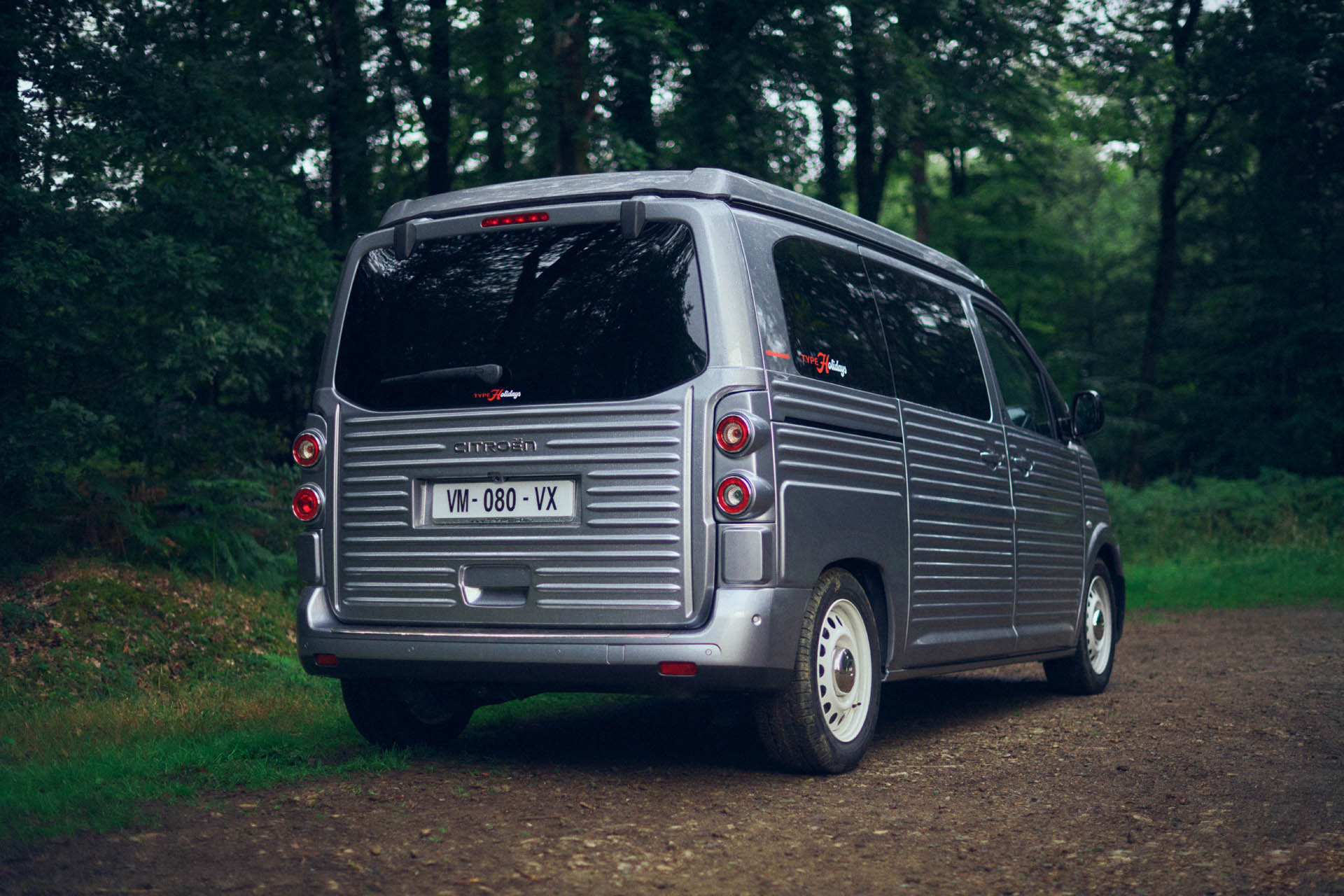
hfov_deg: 39.6
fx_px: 1867
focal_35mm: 50
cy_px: 448
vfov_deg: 27.0
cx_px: 672
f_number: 1.4
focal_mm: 50
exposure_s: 1/200
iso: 800
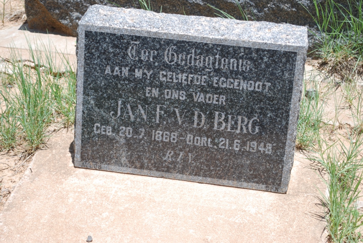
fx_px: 833
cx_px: 182
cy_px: 122
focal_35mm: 82
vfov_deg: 16.6
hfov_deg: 24.6
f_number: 6.3
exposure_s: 1/160
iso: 100
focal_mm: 55
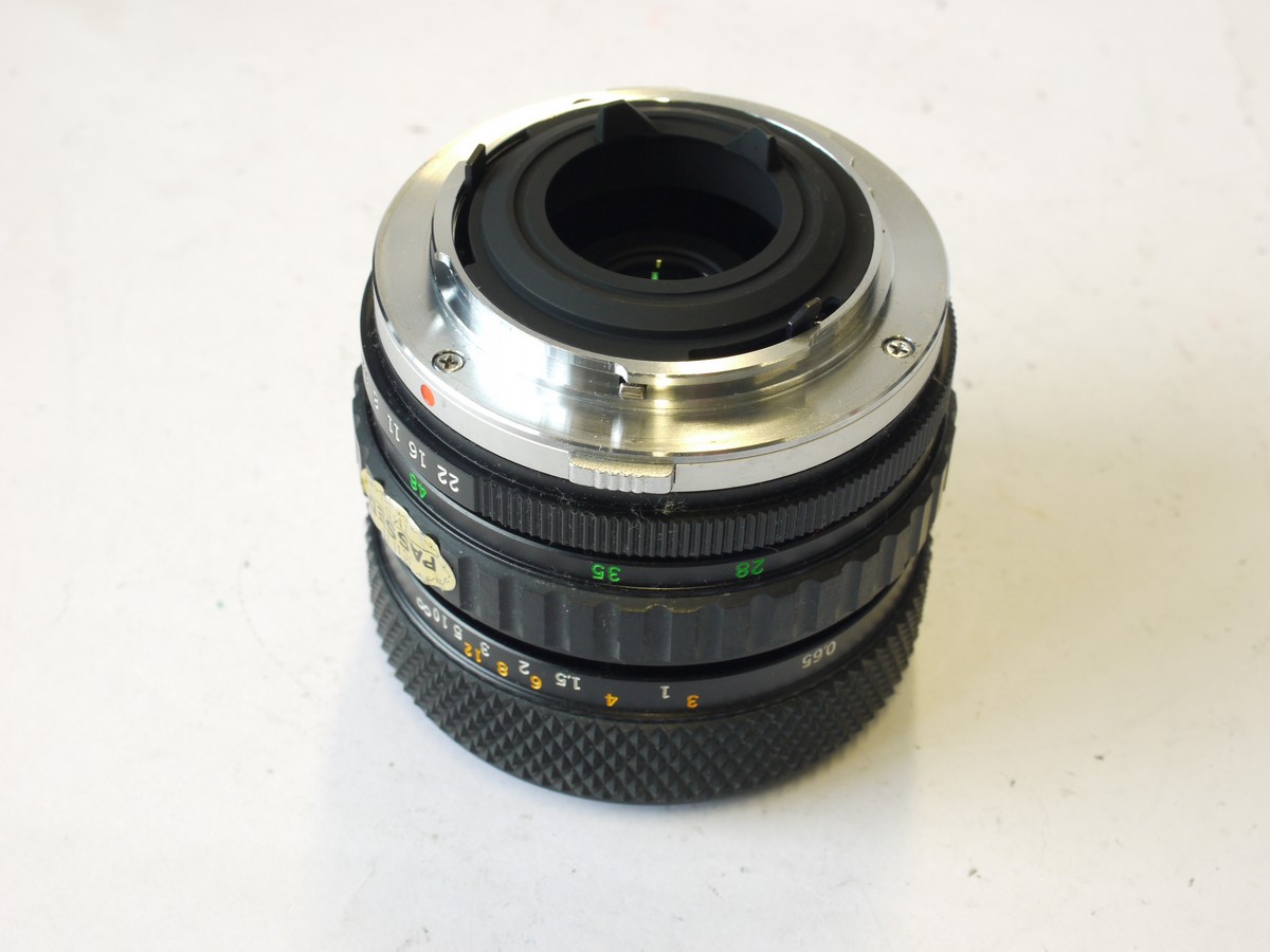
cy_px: 476
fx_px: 2201
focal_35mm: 60
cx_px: 635
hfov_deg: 32.2
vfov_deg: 24.4
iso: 400
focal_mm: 30
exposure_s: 1/20
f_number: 10
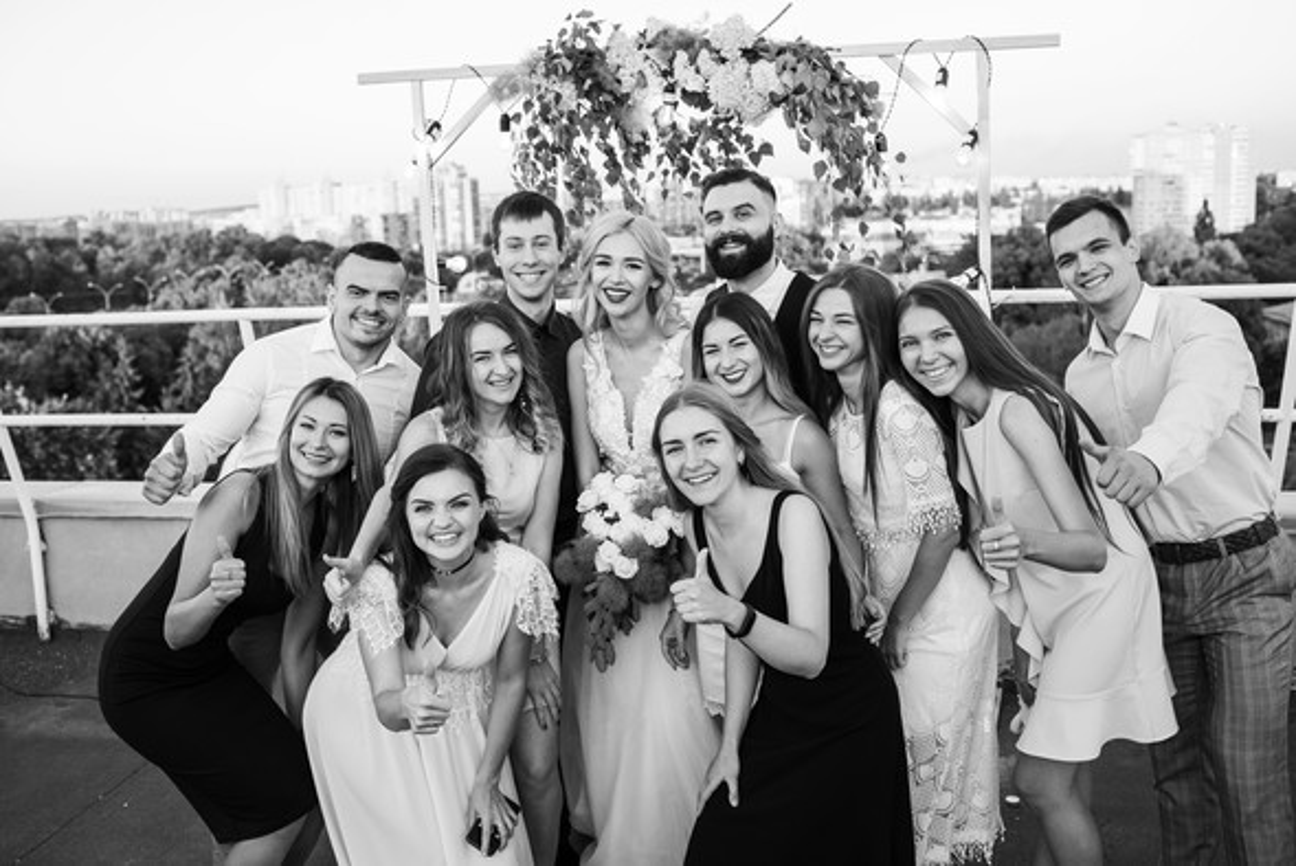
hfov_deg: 54.4
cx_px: 648
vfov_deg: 37.9
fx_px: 1261
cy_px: 433
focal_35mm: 35
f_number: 4
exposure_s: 1/250
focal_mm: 35
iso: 400
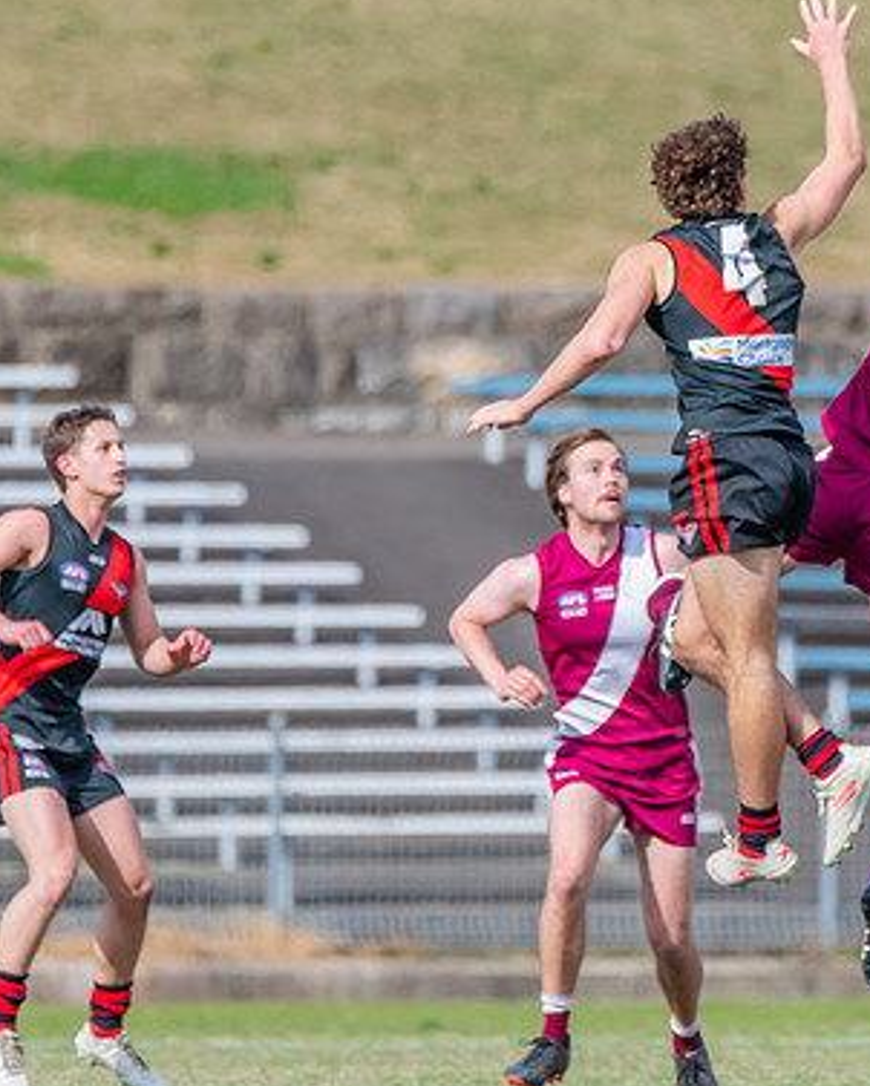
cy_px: 351
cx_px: 655
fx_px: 38013
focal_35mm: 1182
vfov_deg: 1.6
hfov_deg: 1.3
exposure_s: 1/1600
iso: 800
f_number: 7.1
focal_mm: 600
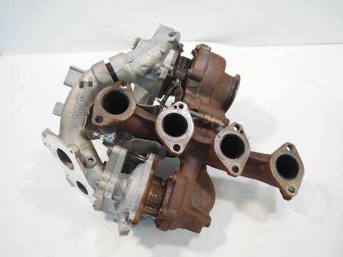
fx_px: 297
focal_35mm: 30
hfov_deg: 60.0
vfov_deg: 46.8
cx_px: 172
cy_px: 128
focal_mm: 15
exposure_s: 1/60
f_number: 3.6
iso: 640
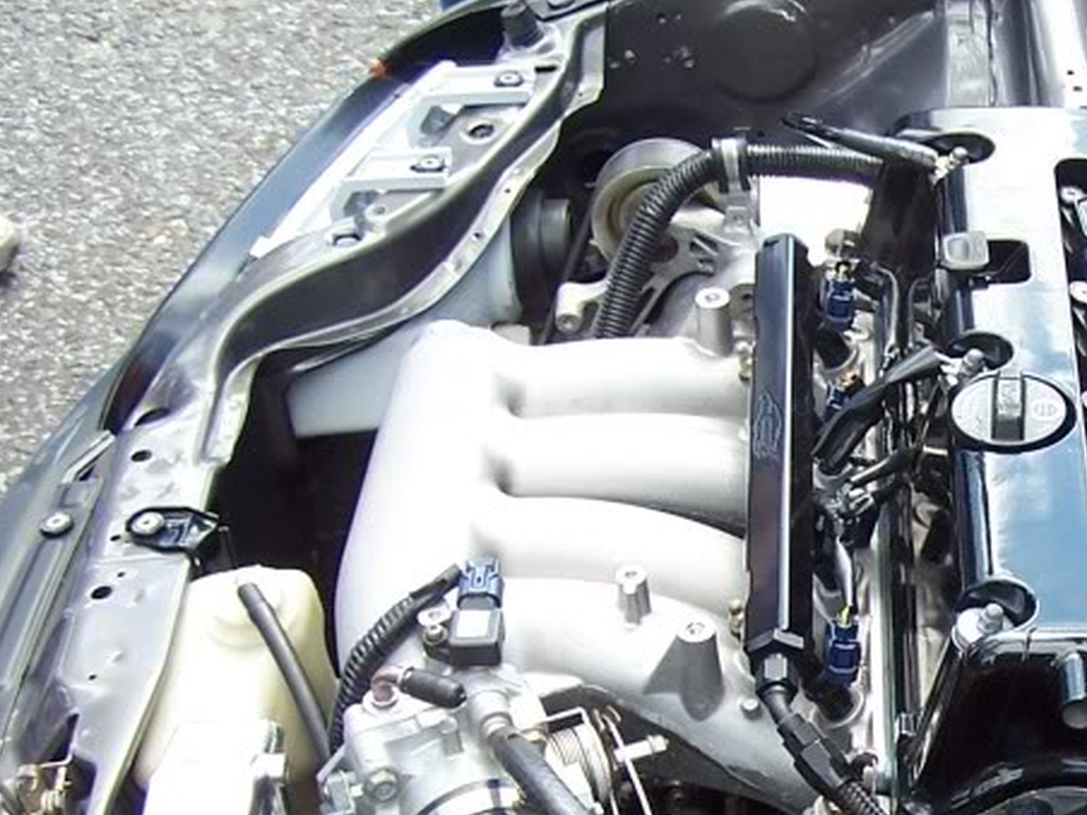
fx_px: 2701
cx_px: 1104
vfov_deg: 16.8
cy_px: 820
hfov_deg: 21.9
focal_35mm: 86
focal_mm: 6.3
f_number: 2.8
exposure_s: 1/180
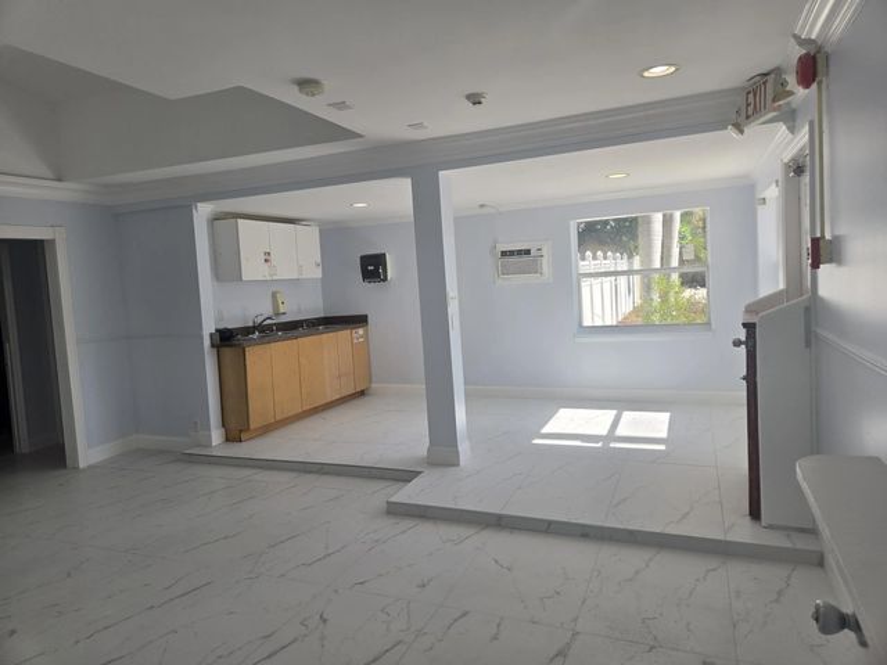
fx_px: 589
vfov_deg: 58.9
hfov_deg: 73.9
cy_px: 332
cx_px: 444
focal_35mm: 23
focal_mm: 5.4
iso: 80
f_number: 1.8
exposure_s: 1/934
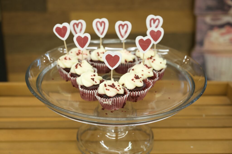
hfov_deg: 35.7
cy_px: 77
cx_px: 116
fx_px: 361
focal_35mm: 56
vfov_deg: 24.2
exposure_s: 1/80
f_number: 4
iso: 800
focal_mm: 56
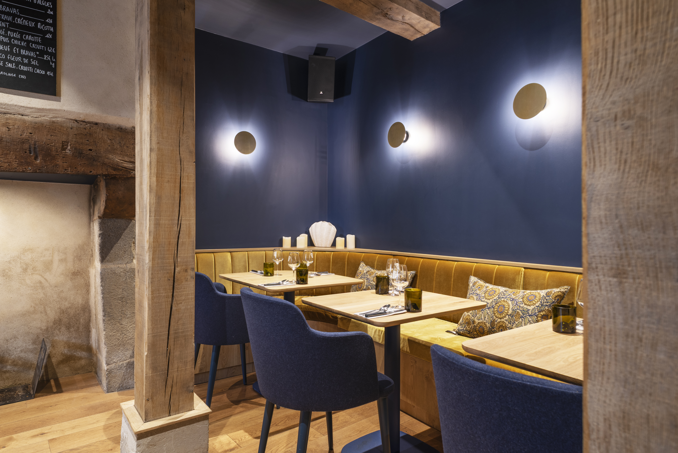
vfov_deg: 62.0
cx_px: 339
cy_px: 226
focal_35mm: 20
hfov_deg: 84.0
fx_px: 377
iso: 100
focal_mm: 20
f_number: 11
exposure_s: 3
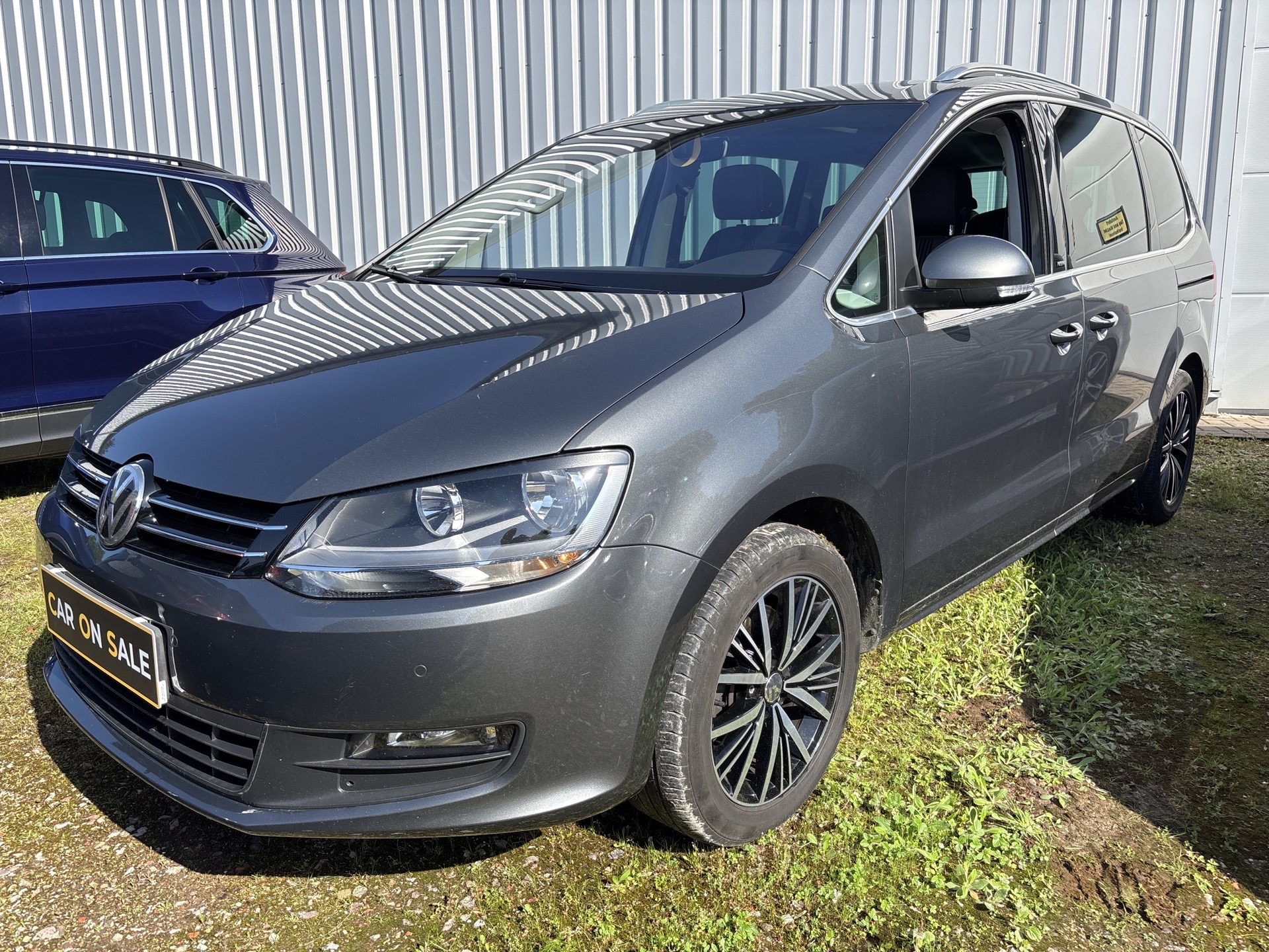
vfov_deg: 53.1
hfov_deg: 67.3
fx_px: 953
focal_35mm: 26
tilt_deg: -10.5
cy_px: 476
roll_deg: +1.3
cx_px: 634
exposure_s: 1/1642
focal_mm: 5.96
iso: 50
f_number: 1.6
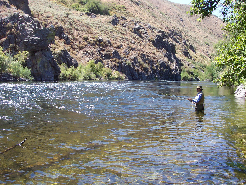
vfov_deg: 38.7
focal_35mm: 37
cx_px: 123
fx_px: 263
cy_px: 92
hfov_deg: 50.1
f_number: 5.6
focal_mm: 5.6
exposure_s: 1/250
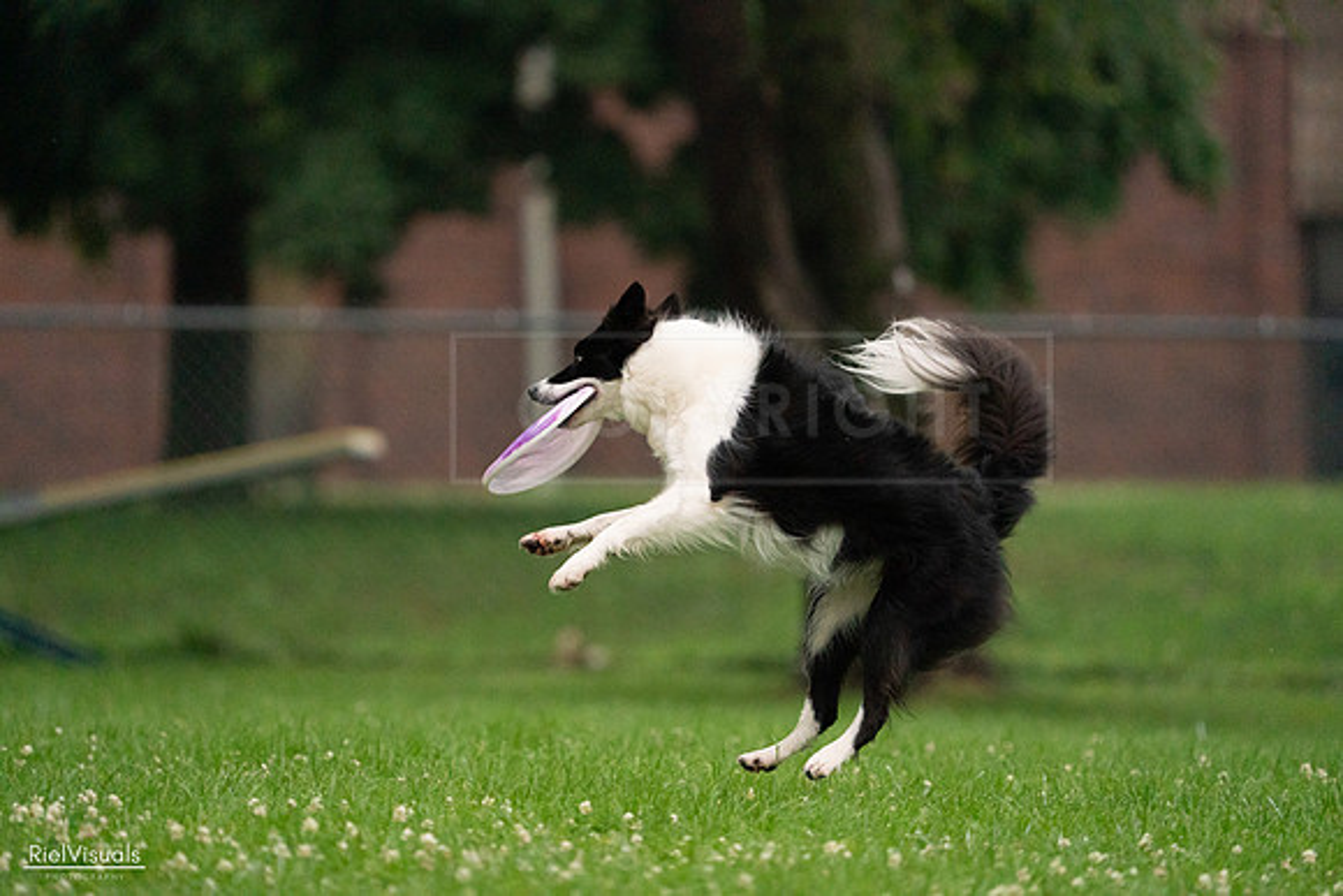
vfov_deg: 2.9
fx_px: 17537
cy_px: 448
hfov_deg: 4.4
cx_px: 672
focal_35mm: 470
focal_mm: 470
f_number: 6.3
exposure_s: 1/1600
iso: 6400
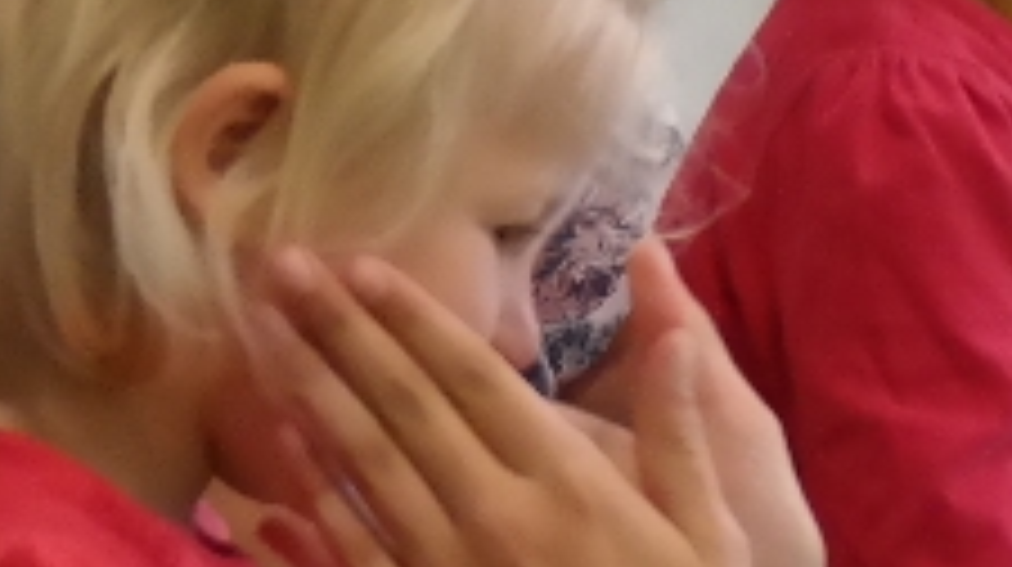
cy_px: 166
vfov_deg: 2.1
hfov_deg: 3.8
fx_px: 15386
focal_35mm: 574
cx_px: 1255
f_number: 4
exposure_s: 1/80
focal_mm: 50
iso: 1600
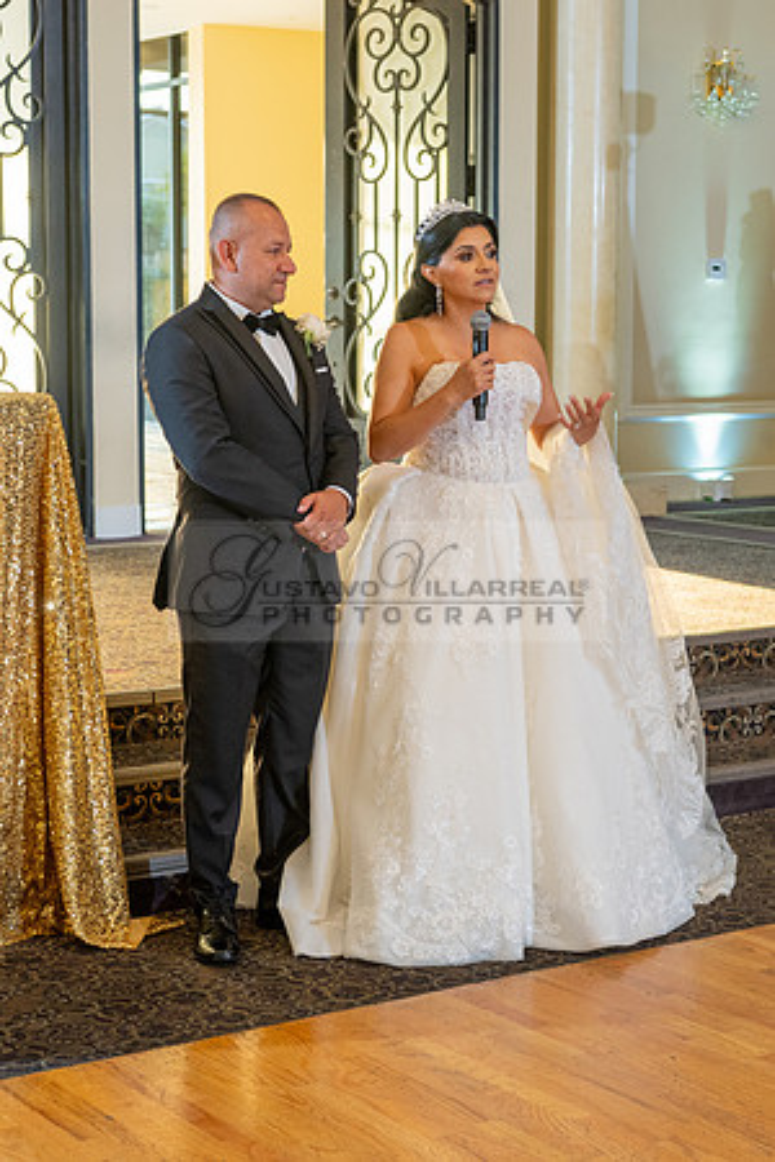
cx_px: 439
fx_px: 2199
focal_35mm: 68
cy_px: 584
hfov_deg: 20.0
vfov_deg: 29.6
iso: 800
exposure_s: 1/80
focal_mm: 45
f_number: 4
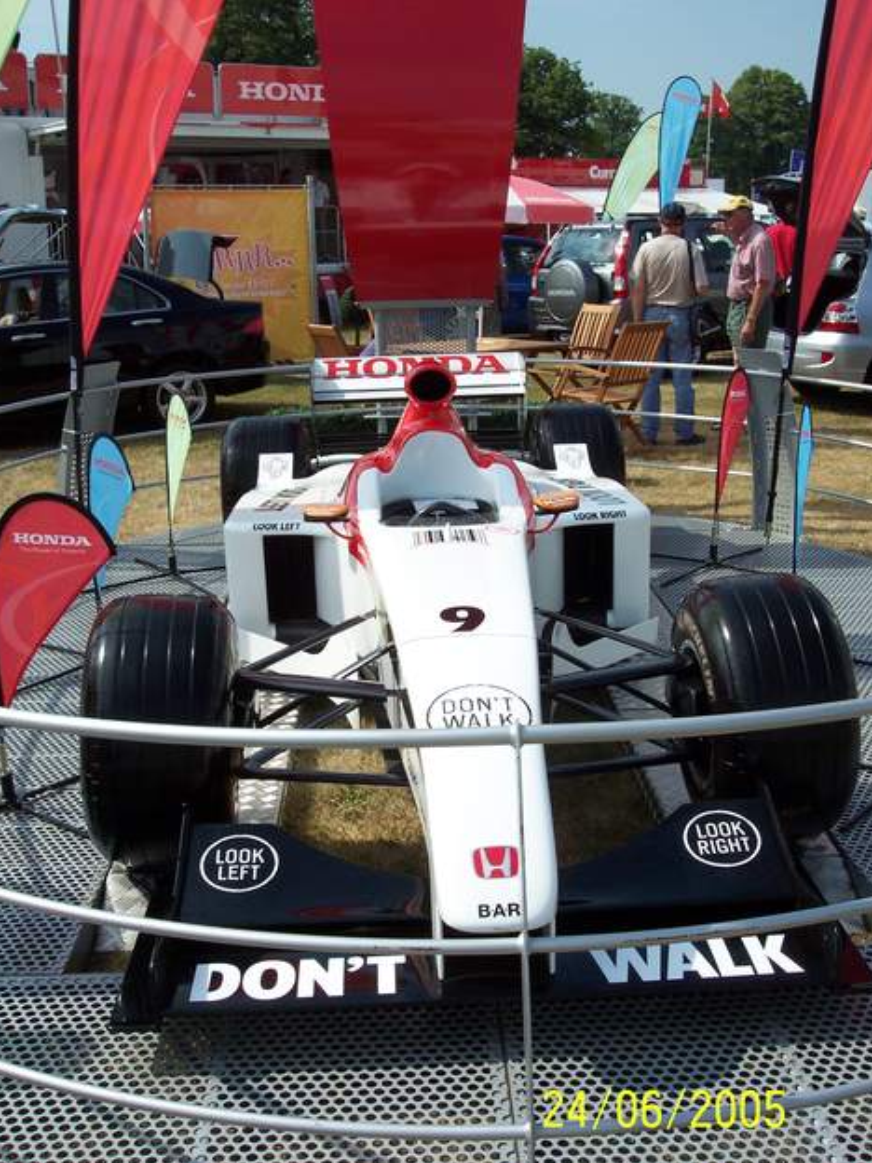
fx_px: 1310
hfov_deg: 36.8
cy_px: 595
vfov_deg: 47.9
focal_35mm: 39
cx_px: 434
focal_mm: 8
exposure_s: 1/1000
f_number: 4.8
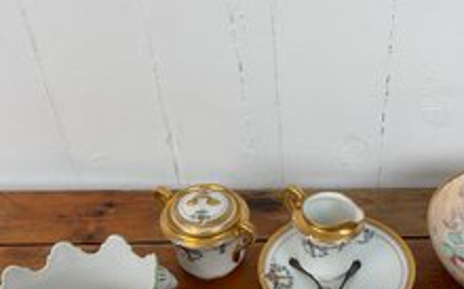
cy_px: 235
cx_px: 328
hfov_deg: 41.1
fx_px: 606
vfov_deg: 26.3
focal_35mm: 48
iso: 20
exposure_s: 1/122
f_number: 1.8
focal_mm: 3
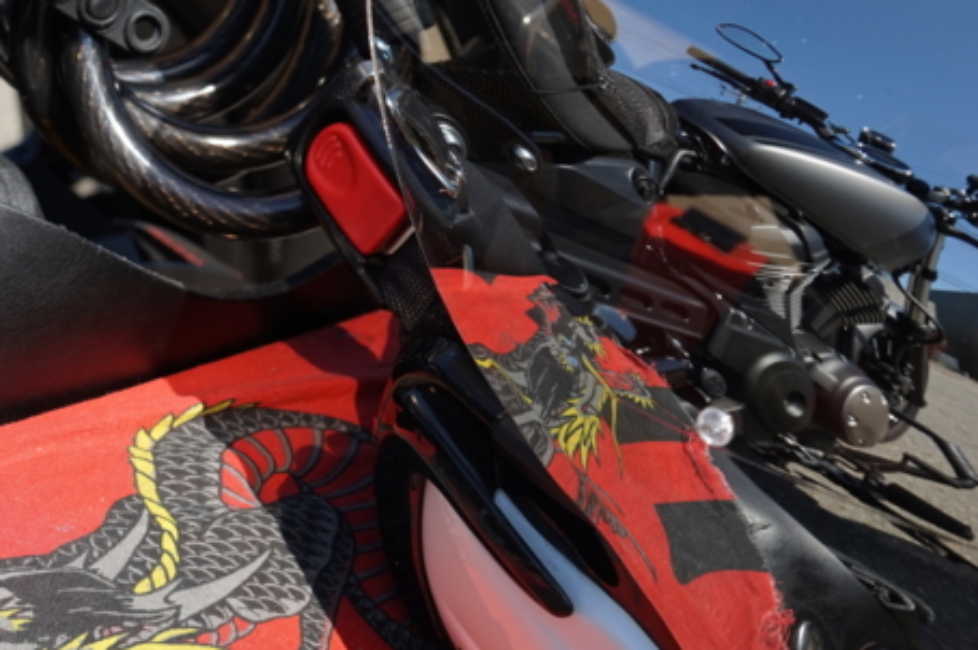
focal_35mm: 97
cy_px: 457
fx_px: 2633
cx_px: 317
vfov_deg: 14.0
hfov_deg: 21.0
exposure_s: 1/250
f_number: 6.7
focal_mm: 37
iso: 100
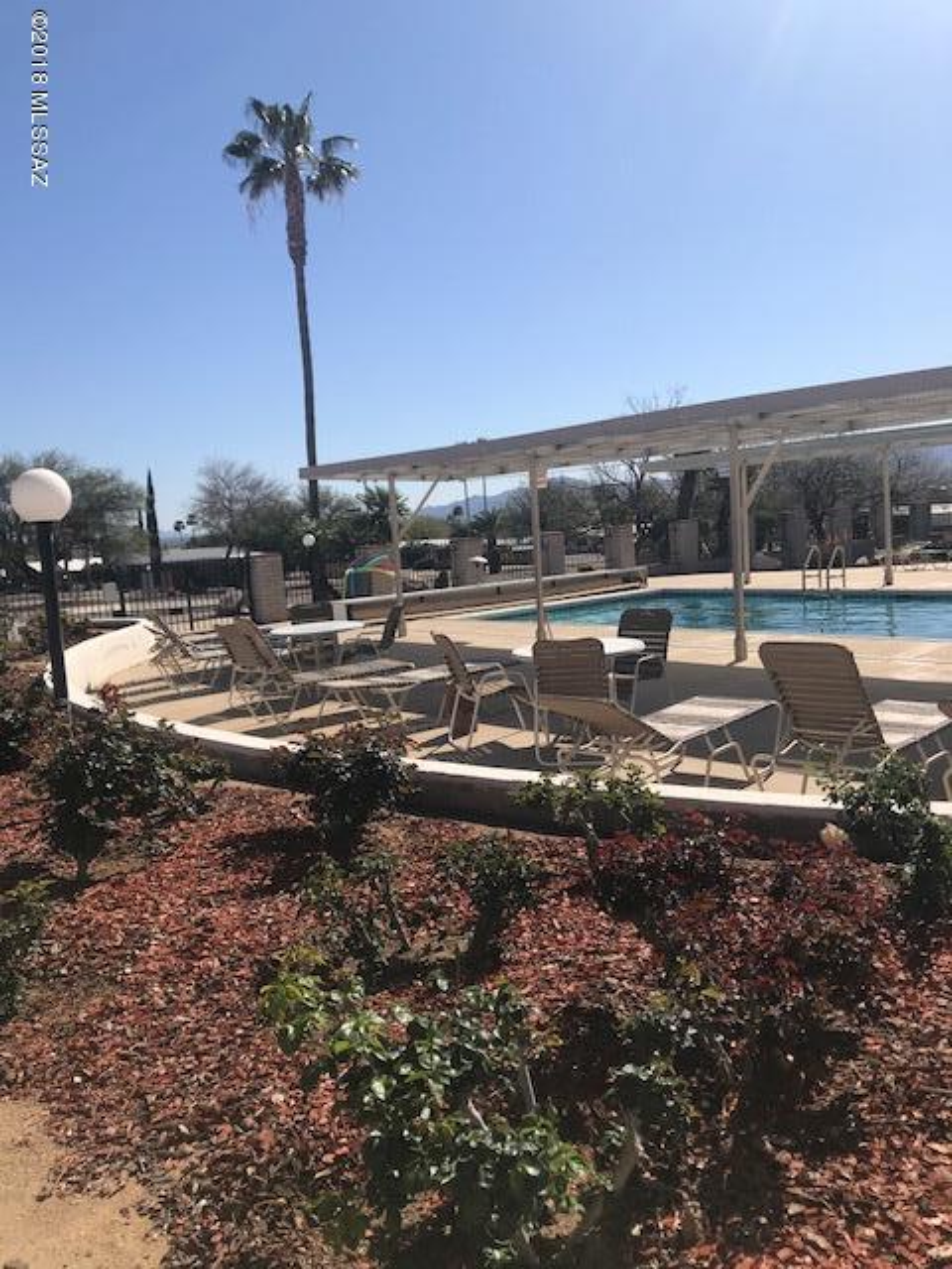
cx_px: 476
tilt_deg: -5.8
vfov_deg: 63.4
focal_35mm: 28
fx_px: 1027
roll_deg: +3.9
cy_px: 634
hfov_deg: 49.7
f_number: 1.8
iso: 20
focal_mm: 3.99
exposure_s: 1/3195
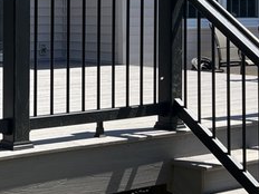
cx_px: 16
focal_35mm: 101
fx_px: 756
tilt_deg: -2.3
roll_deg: +0.4
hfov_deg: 19.0
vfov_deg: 14.6
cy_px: 38
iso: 50
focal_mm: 5.7
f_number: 1.5
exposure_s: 1/2841
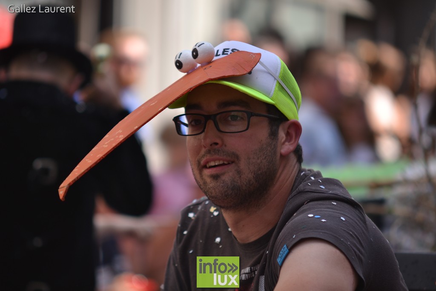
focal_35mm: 225
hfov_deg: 9.1
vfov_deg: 6.1
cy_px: 146
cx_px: 218
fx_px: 2725
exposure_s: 1/640
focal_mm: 150
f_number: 2.8
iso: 100
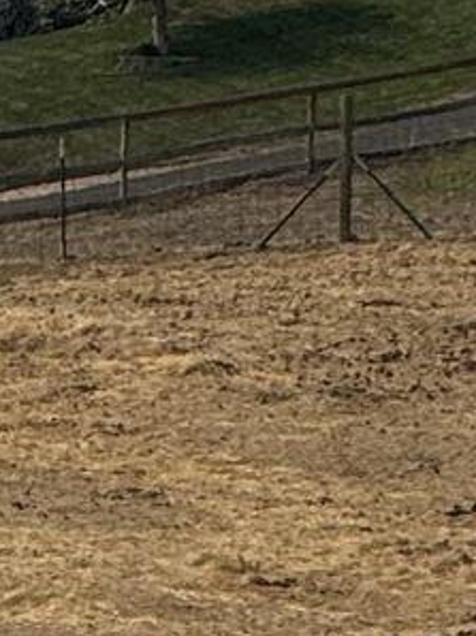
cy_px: 237
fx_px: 17057
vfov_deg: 2.1
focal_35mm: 929
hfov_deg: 1.6
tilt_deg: +0.1
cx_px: -685
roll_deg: +1.2
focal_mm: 15.66
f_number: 2.8
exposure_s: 1/2283
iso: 50
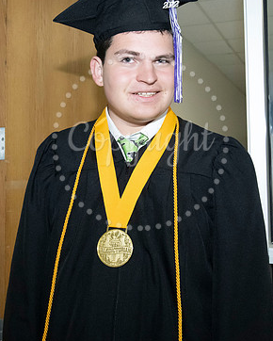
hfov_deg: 30.8
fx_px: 494
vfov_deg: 37.9
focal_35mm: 49
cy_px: 141
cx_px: 114
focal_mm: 28
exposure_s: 1/200
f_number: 7.1
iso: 6400
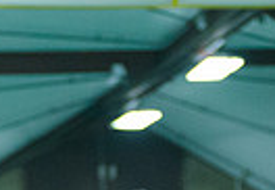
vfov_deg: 3.6
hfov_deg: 5.3
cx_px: 4
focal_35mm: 384
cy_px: 443
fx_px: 2964
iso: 4000
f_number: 2.8
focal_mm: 80
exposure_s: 1/250
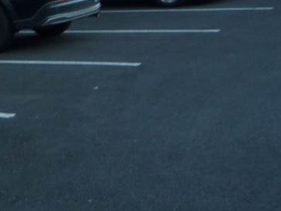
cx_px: -106
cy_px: -160
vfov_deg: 12.8
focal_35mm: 106
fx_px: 861
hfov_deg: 17.2
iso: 100
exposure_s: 1/60
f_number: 3.3
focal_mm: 5.2
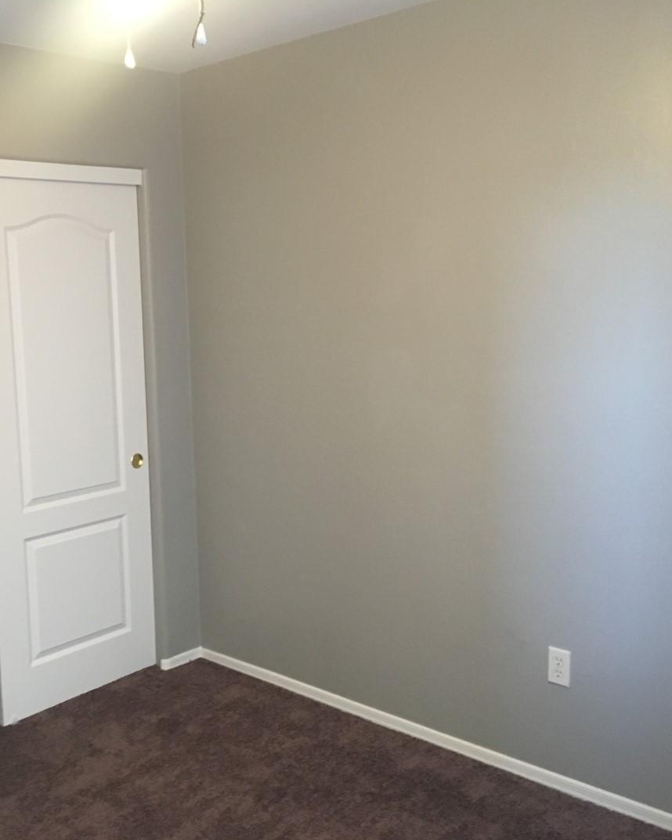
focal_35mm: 38
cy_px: 420
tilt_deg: -8.0
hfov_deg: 38.5
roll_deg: +2.3
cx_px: 201
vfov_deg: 47.9
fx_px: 945
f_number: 2.2
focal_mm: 4.15
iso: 200
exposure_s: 1/15
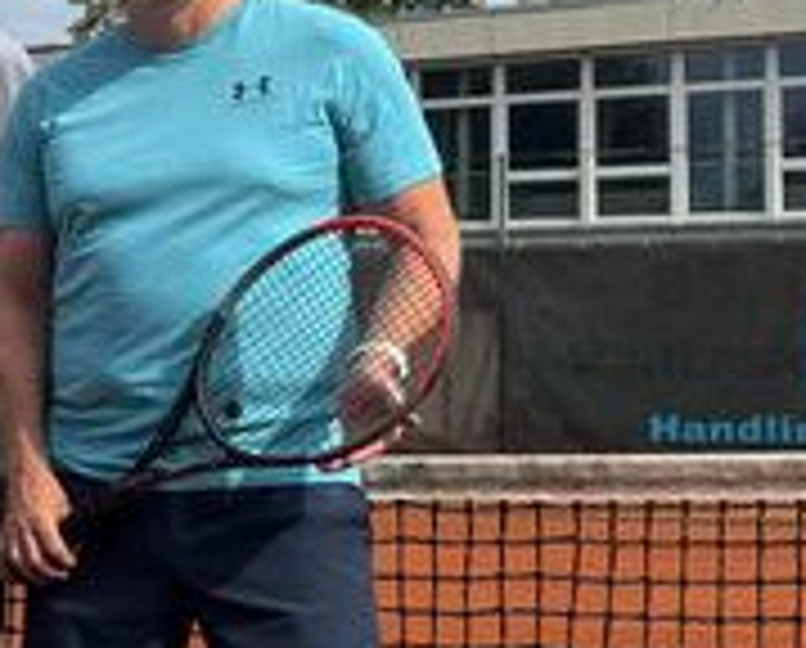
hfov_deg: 22.1
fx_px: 1697
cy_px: 536
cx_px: -405
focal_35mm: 71
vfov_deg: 21.3
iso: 80
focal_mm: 6.76
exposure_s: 1/4310
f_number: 1.78
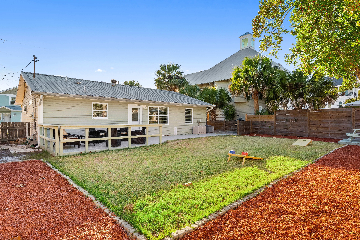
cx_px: 180
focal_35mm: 19
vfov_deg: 64.6
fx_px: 190
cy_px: 120
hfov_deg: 86.9
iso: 800
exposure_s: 1/125
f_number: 10
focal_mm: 19
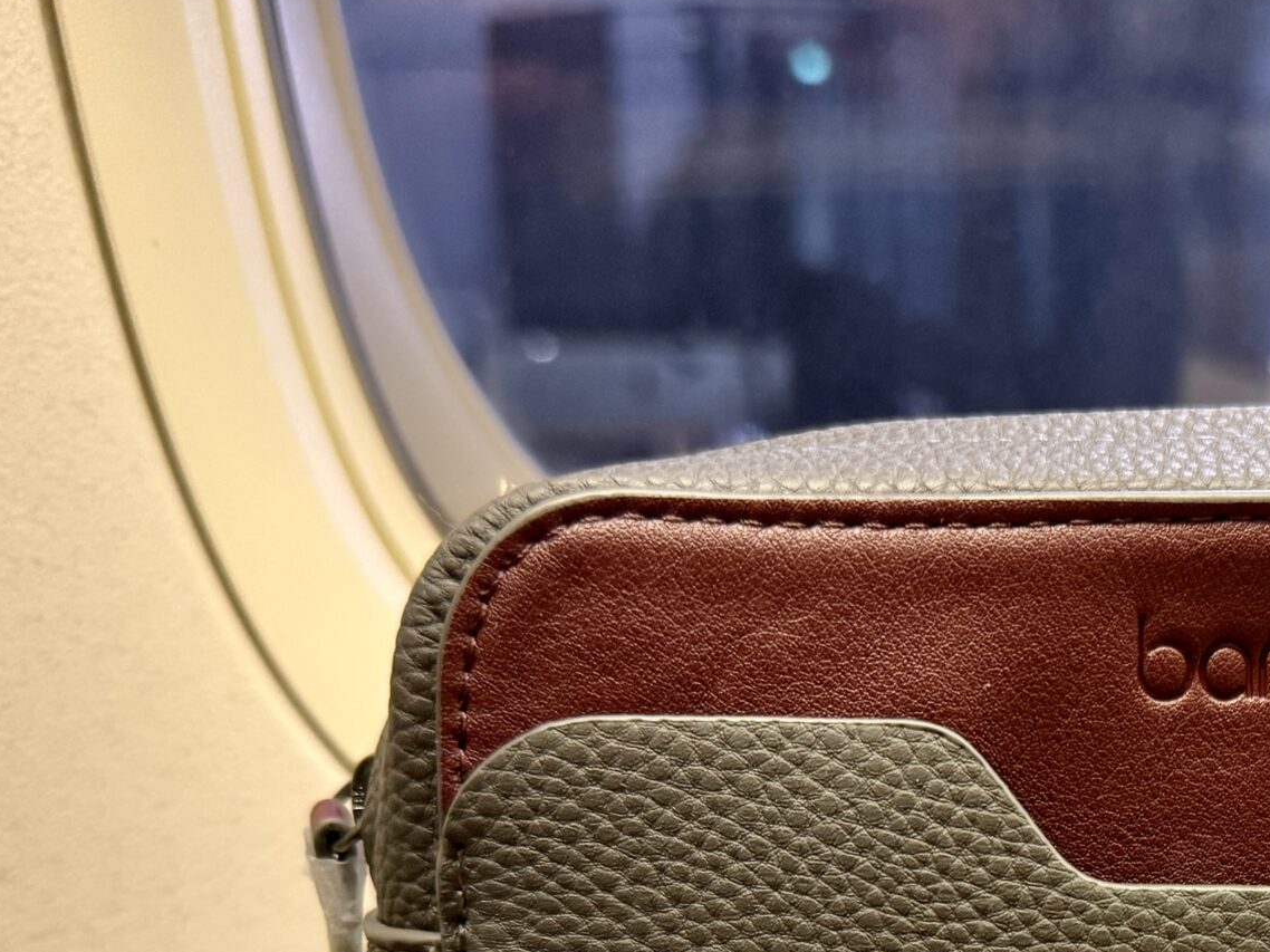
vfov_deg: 25.0
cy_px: 1058
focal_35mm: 54
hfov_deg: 33.2
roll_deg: -0.3
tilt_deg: -18.7
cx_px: 1209
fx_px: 1981
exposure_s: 1/50
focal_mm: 6.76
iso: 320
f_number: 1.78
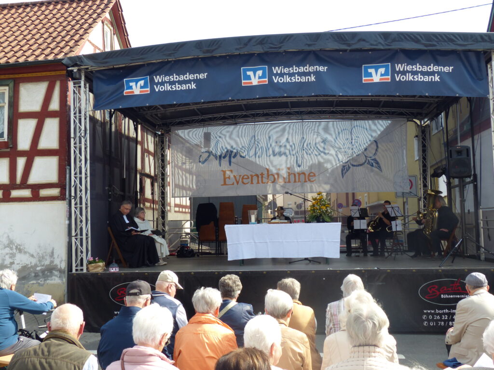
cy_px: 185
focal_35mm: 37
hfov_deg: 50.1
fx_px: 528
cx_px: 247
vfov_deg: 38.7
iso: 100
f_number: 4
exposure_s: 1/250
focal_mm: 6.6
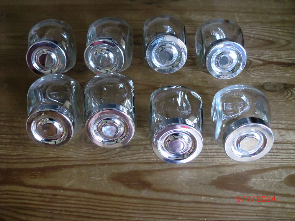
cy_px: 110
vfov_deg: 40.7
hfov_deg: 52.6
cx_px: 148
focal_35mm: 35
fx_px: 298
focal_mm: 6.3
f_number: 3.1
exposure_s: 1/60
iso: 640
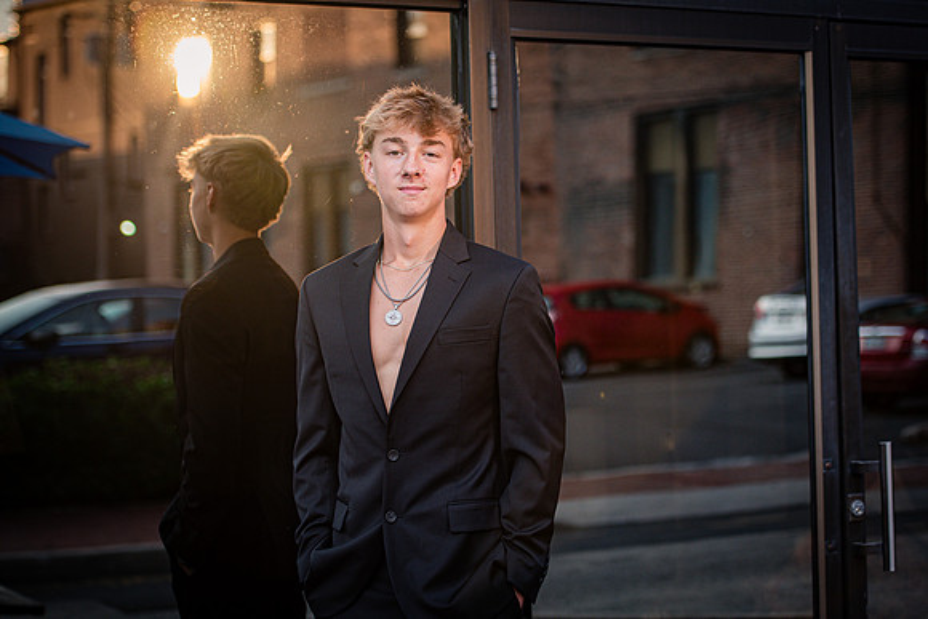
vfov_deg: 17.7
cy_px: 294
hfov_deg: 26.3
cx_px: 501
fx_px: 1984
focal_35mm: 77
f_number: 2.8
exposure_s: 1/640
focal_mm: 70
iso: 400
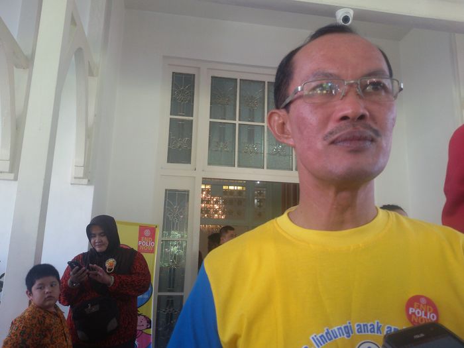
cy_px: 174
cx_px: 232
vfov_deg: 45.4
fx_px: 416
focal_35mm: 31
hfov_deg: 58.4
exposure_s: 1/33
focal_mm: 2.93
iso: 64
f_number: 2.4
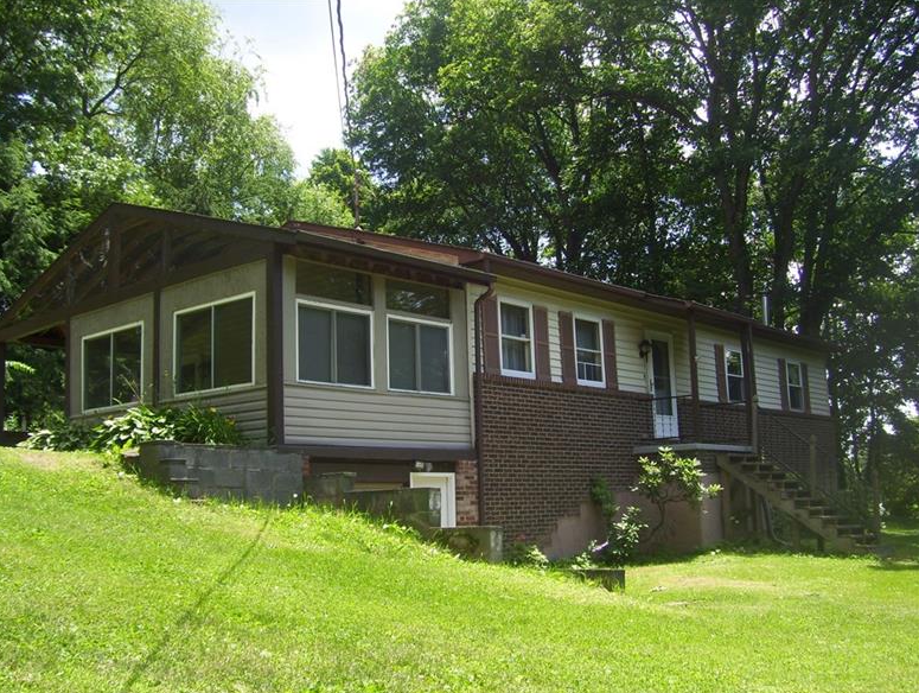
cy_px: 354
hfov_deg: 50.1
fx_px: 984
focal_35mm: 37
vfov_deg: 38.8
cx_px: 448
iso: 80
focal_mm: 6
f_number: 2.7
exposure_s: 1/400
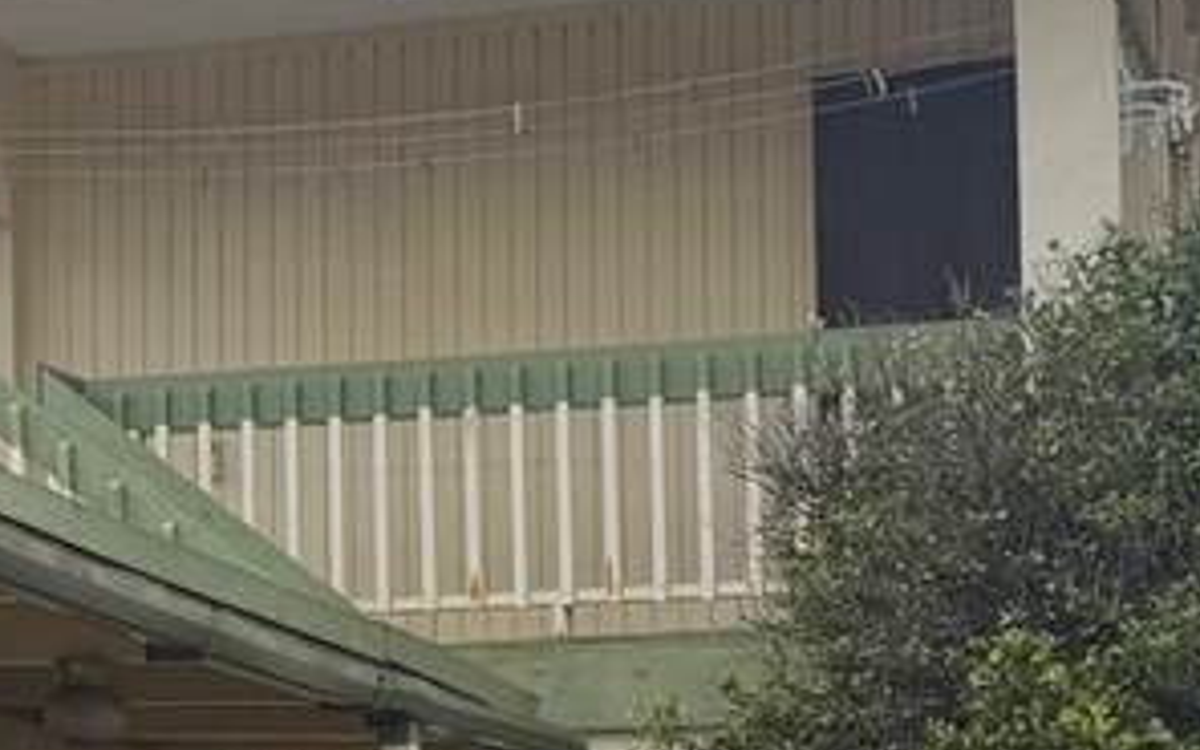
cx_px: 211
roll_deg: +0.7
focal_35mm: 110
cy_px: 685
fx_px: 3597
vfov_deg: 11.8
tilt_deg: +7.3
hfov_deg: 18.7
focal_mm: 6.76
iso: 80
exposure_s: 1/6173
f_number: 1.78
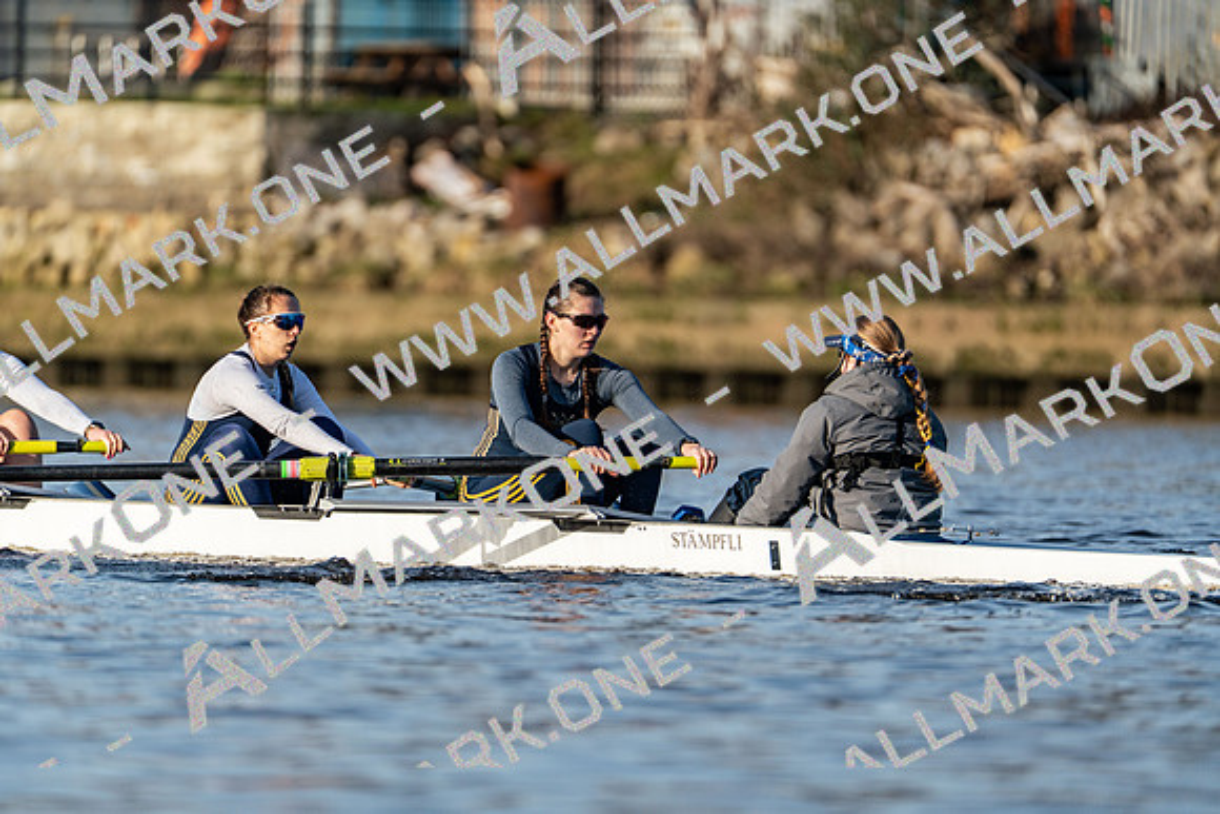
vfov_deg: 2.3
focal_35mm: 600
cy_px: 407
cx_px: 610
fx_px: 20337
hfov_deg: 3.4
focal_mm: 600
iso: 500
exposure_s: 1/2000
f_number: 6.3
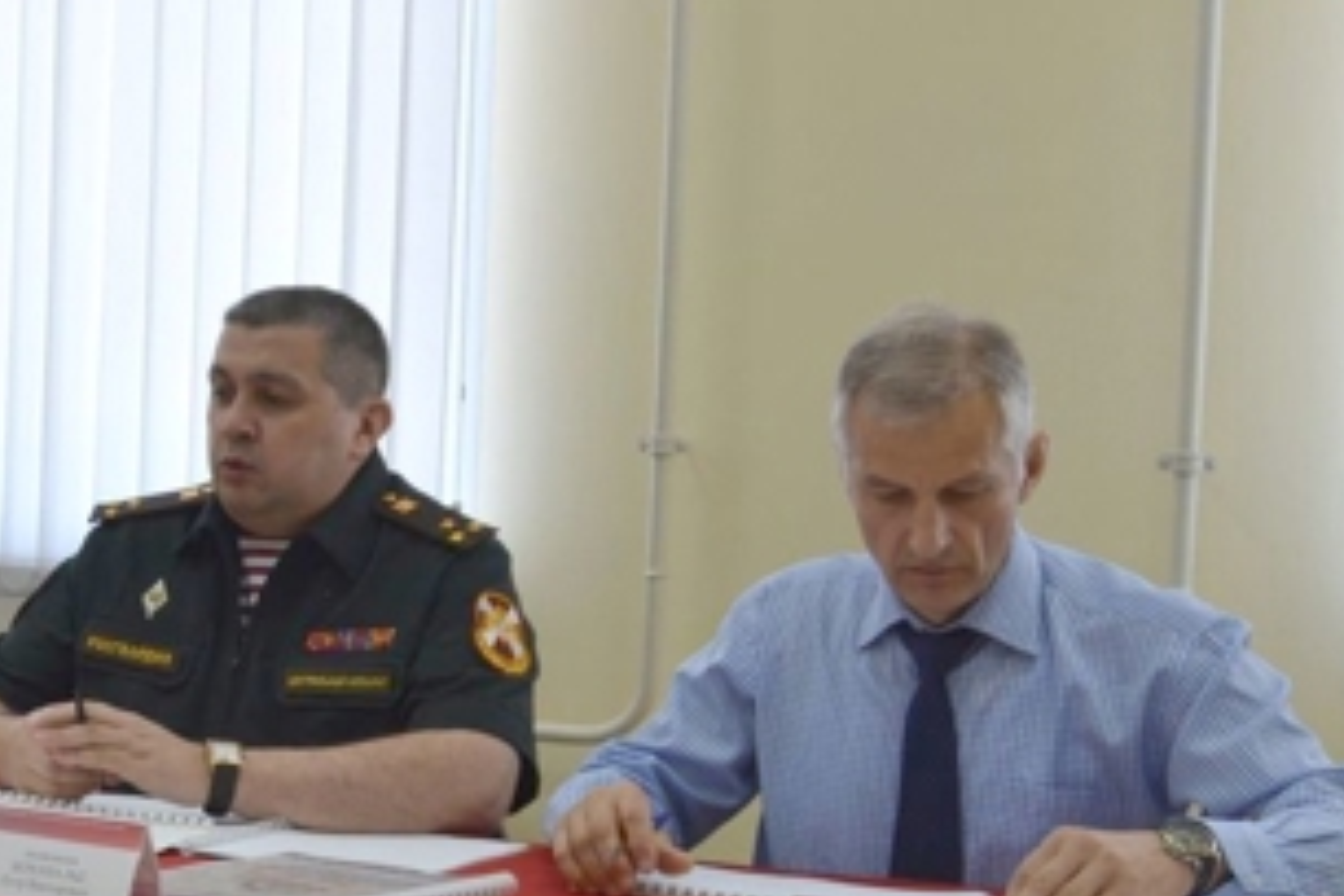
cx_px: -246
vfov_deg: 16.8
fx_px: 3024
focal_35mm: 81
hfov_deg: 23.1
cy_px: 584
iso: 400
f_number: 5.6
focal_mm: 22
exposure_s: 1/125
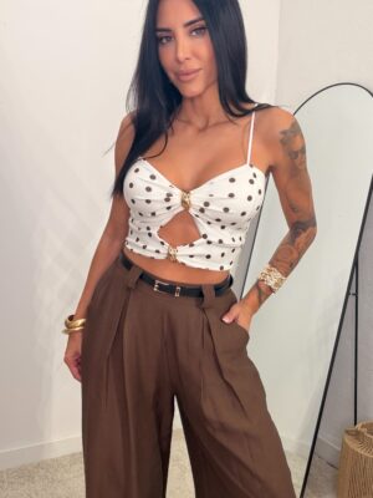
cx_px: 186
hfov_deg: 46.8
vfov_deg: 60.0
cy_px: 249
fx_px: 431
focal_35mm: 30
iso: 64
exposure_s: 1/60
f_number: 1.9
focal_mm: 2.71
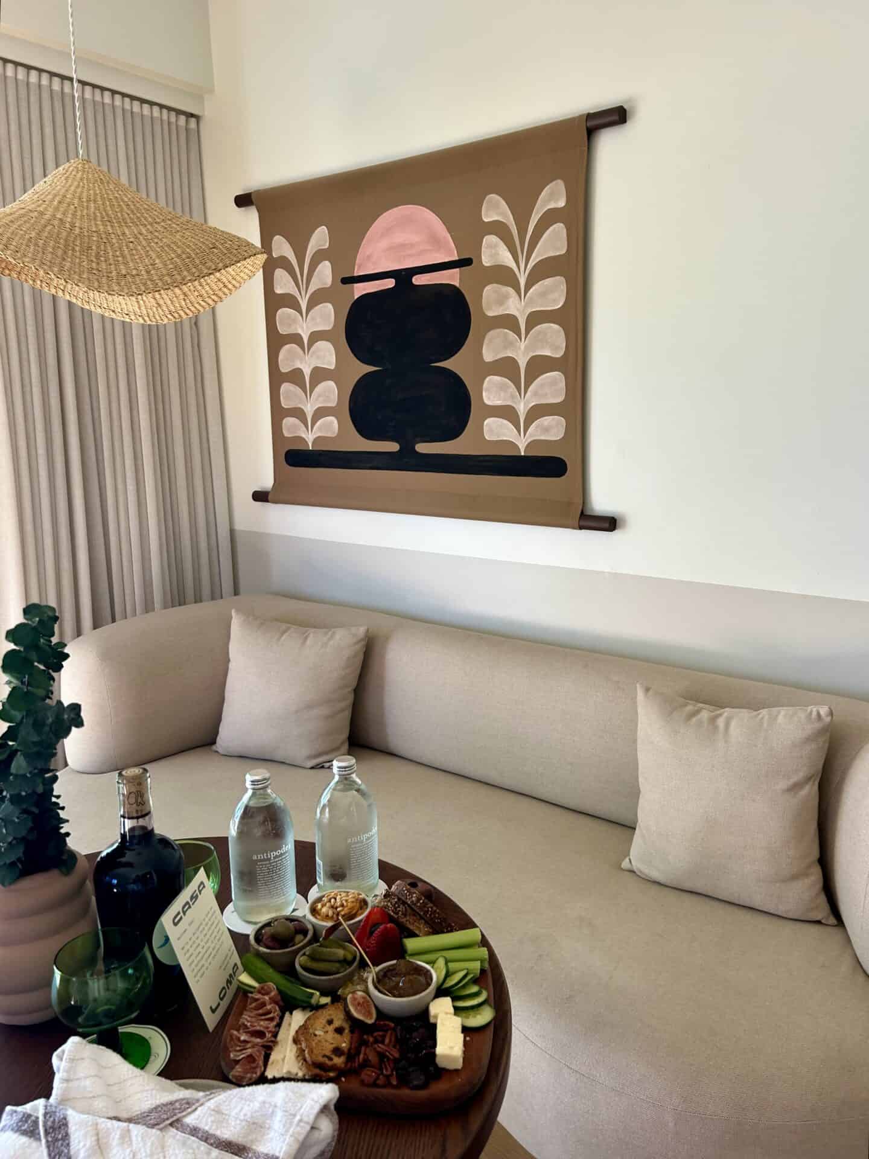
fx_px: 870
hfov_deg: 53.1
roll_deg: +0.5
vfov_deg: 67.3
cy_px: 580
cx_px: 434
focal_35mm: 26
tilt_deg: -7.8
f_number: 1.5
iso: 50
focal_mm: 5.7
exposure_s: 1/121
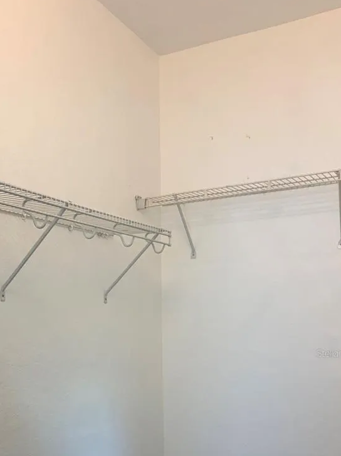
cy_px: 353
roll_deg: +1.2
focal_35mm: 43
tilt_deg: -4.3
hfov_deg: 32.8
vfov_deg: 42.2
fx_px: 565
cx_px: 79
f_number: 1.6
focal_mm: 5.96
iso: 125
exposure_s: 1/60
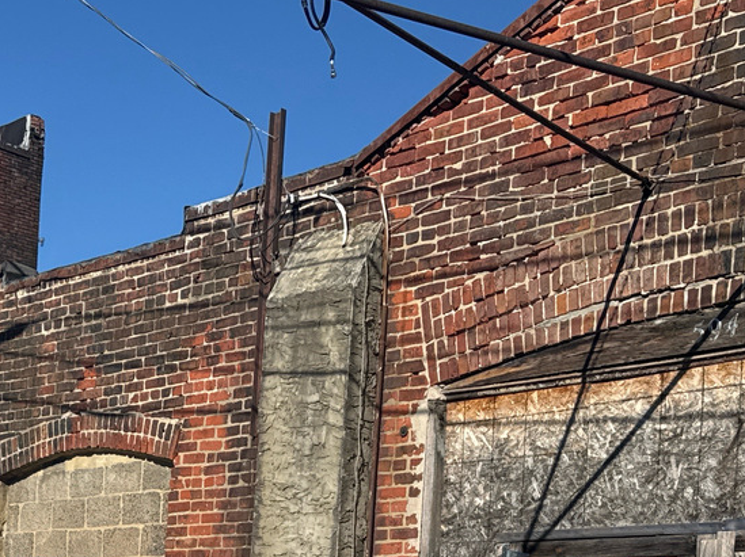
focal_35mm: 70
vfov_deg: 19.6
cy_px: 695
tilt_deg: -1.4
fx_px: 1506
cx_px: 377
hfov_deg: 27.8
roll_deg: -2.9
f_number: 1.78
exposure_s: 1/7092
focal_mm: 6.76
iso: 80
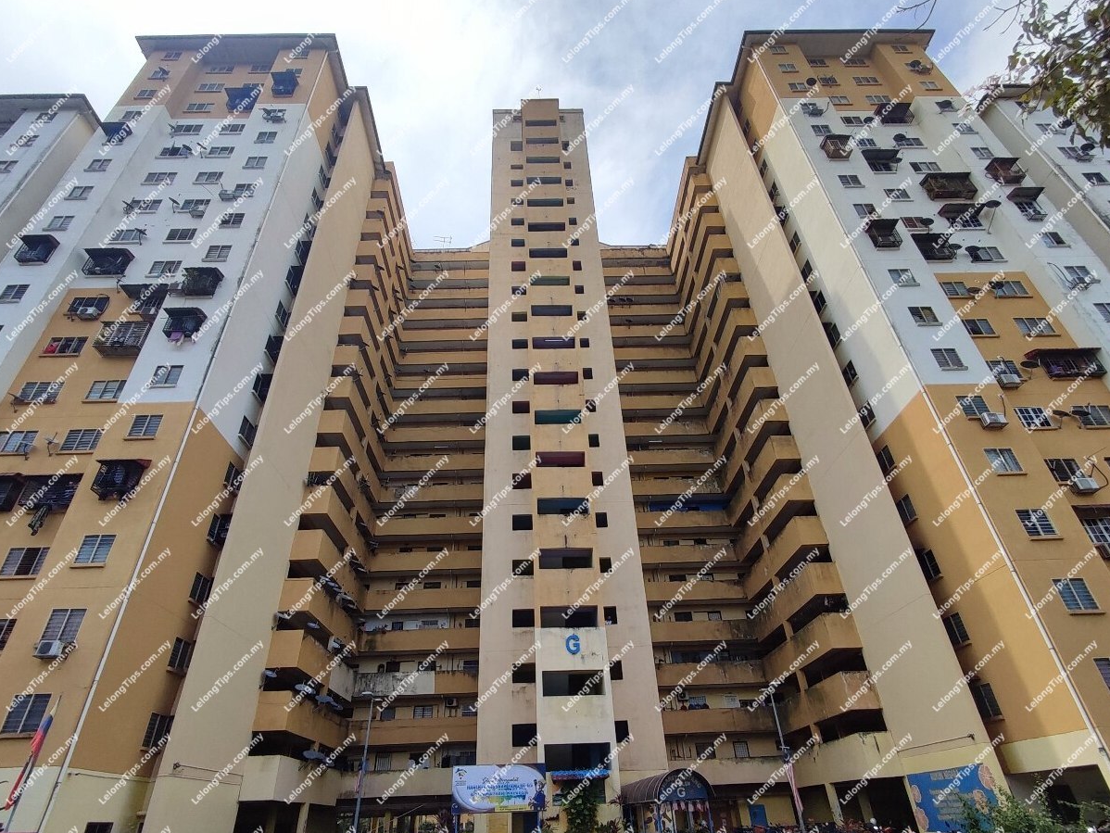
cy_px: 423
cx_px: 585
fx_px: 545
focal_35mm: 17
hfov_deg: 90.9
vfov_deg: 74.7
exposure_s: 1/1910
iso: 50
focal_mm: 1.65
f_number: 2.2
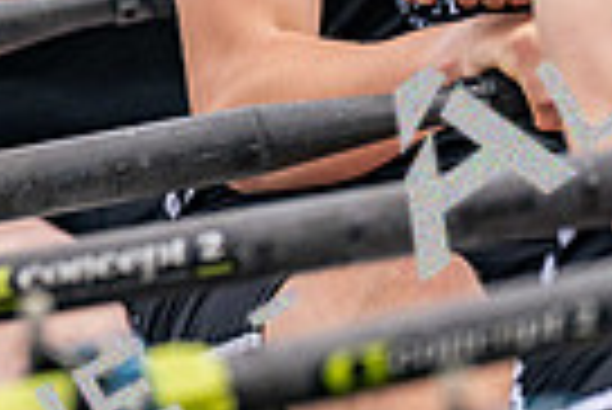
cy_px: -146
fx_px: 43617
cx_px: 9
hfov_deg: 0.8
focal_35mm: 2563
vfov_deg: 0.5
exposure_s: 1/2500
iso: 800
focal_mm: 600
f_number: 4
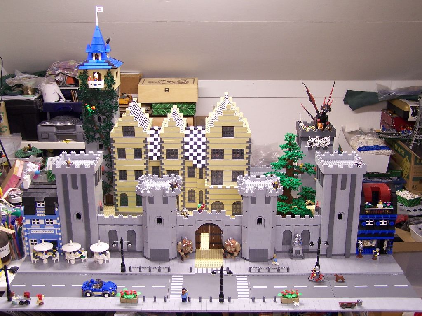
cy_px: 158
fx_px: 524
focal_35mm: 43
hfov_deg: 43.9
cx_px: 211
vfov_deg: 33.6
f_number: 2.9
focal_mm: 7.1
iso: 80
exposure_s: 1/6
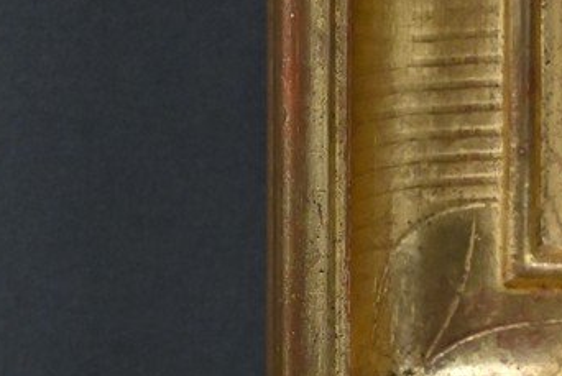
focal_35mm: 175
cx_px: 753
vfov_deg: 7.9
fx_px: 2735
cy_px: 146
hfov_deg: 11.4
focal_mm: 50
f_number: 7.1
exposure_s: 1/200
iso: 5000
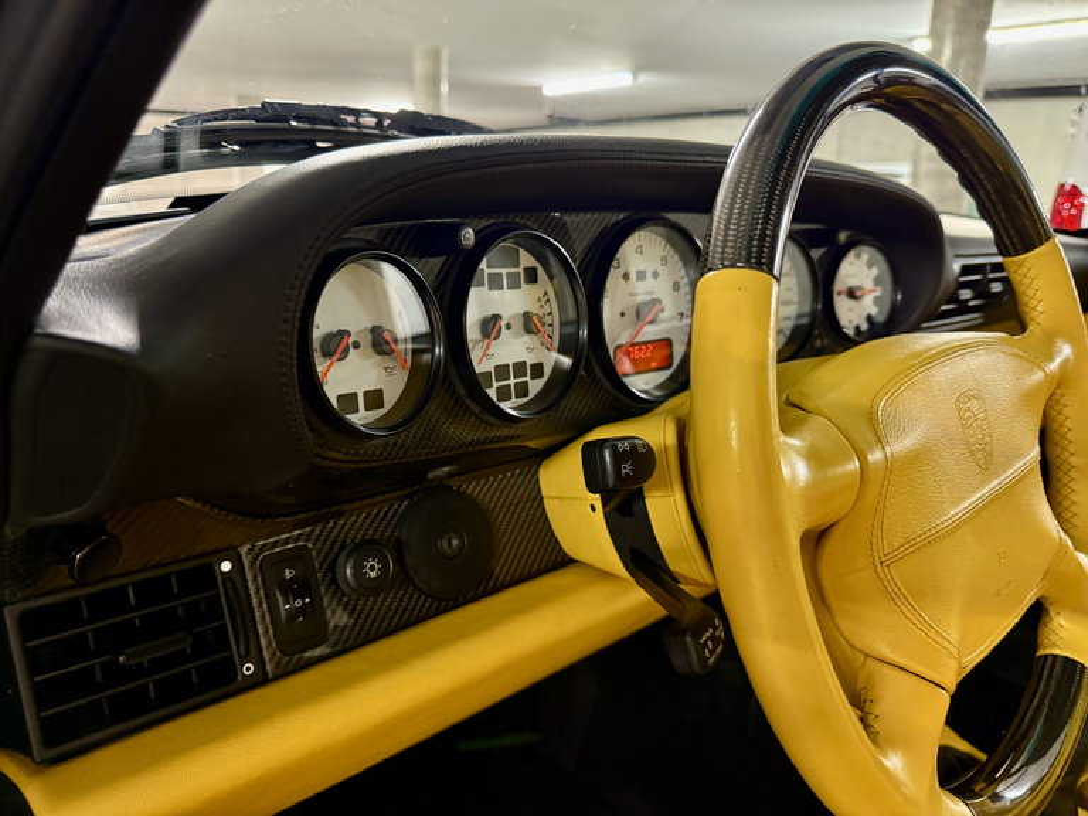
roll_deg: -2.6
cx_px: 544
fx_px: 754
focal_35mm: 24
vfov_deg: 56.8
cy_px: 408
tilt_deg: -14.6
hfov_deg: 71.6
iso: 640
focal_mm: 6.76
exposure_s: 1/33
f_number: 1.78
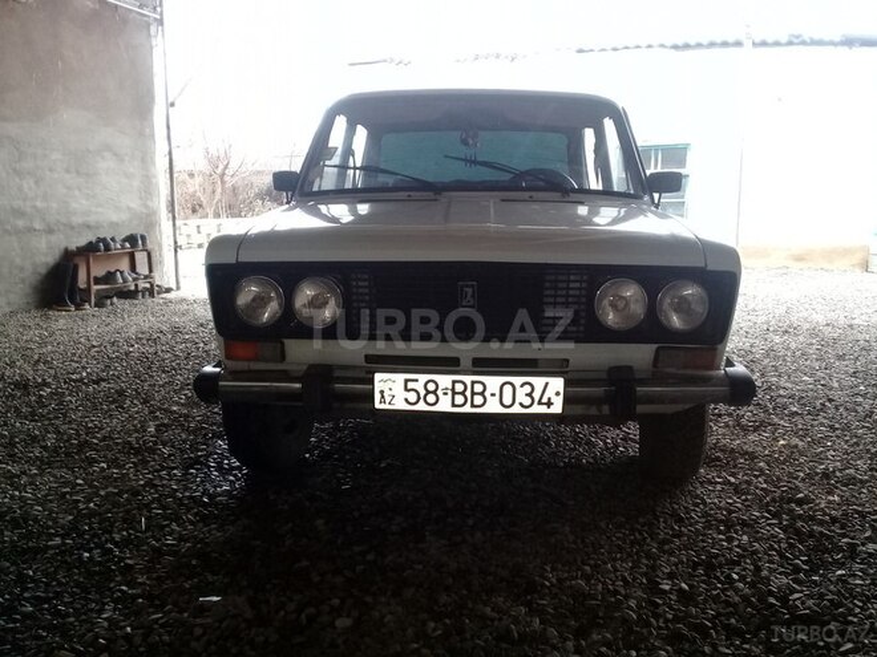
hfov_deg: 58.4
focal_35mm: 31
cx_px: 438
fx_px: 785
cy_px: 328
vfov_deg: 45.4
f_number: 2.2
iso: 80
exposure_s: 1/33
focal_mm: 3.3
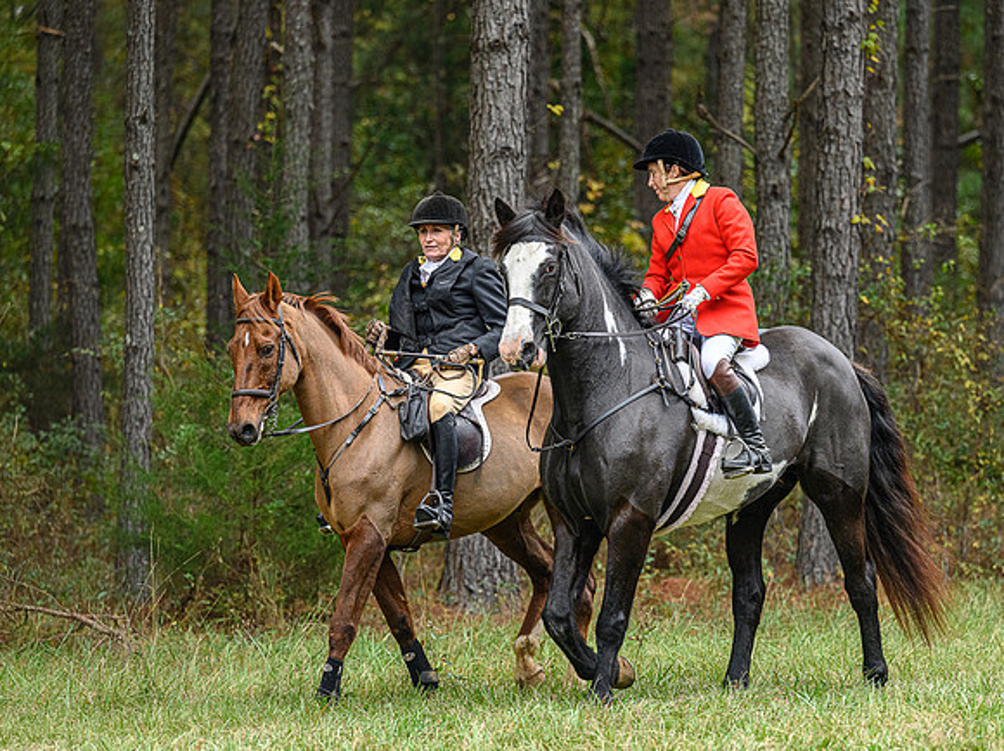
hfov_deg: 10.3
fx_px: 5560
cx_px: 615
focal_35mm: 192
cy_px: 417
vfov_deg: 7.7
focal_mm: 150
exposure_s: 1/800
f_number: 3.5
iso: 1250
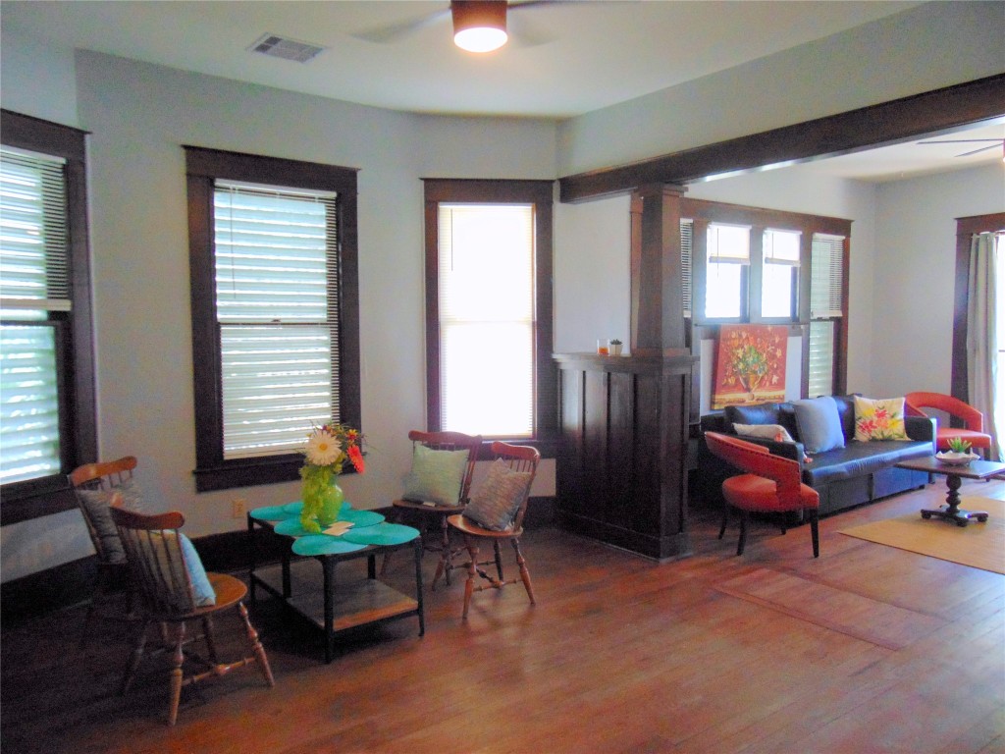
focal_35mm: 25
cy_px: 377
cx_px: 502
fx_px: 726
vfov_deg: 54.9
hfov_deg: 69.4
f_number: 3
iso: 400
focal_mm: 4.5
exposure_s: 1/50
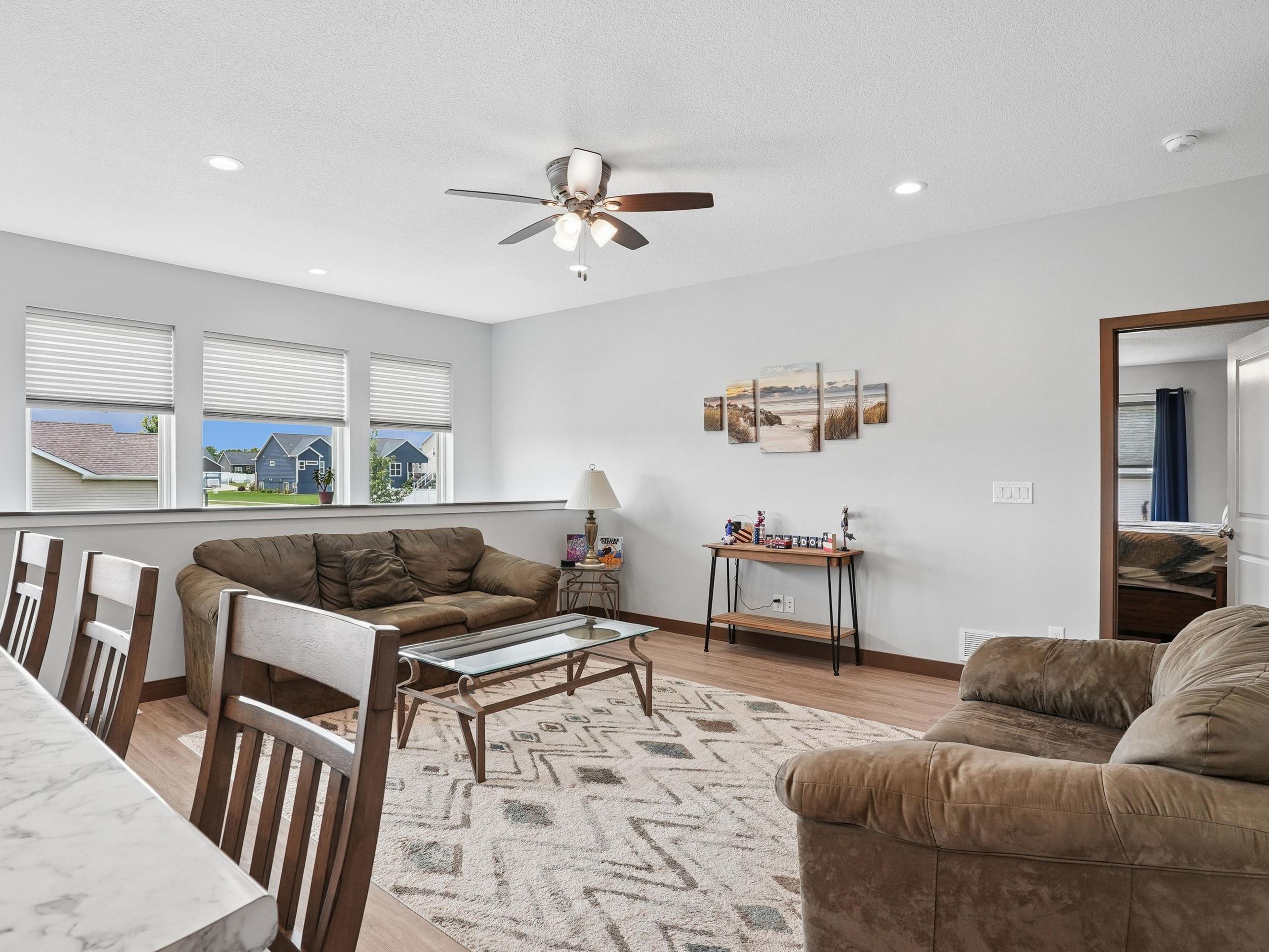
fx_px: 697
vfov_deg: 68.7
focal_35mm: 19
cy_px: 475
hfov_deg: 84.6
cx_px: 618
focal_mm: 17
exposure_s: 1/40
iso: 400
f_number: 9
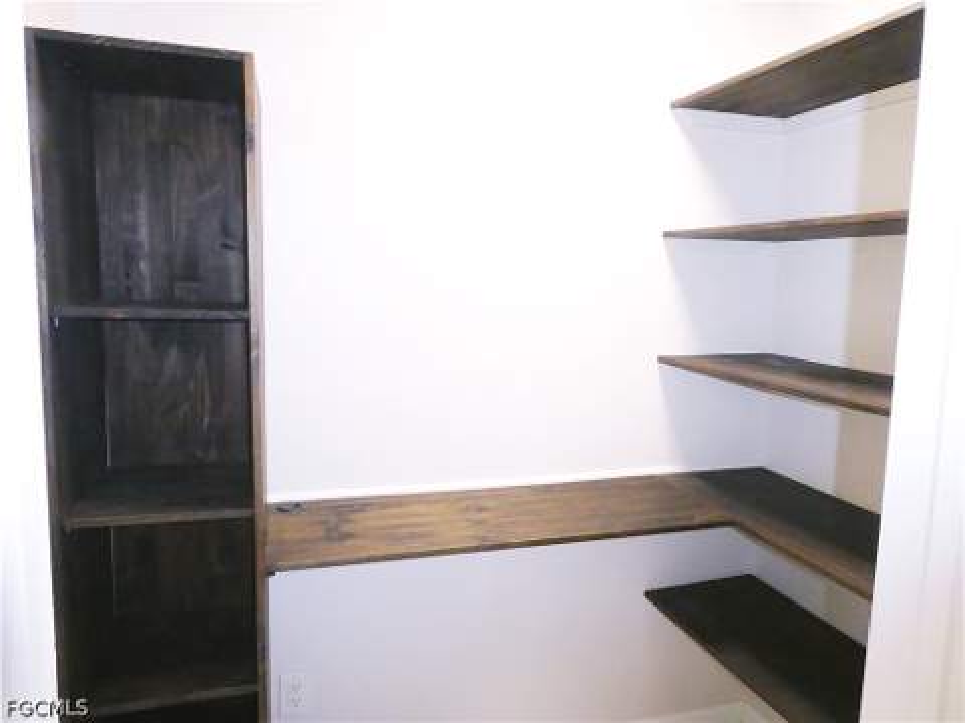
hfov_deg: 71.6
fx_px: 669
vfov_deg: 56.8
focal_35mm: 24
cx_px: 482
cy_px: 362
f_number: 3.3
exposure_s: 1/60
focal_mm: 4.3
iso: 640
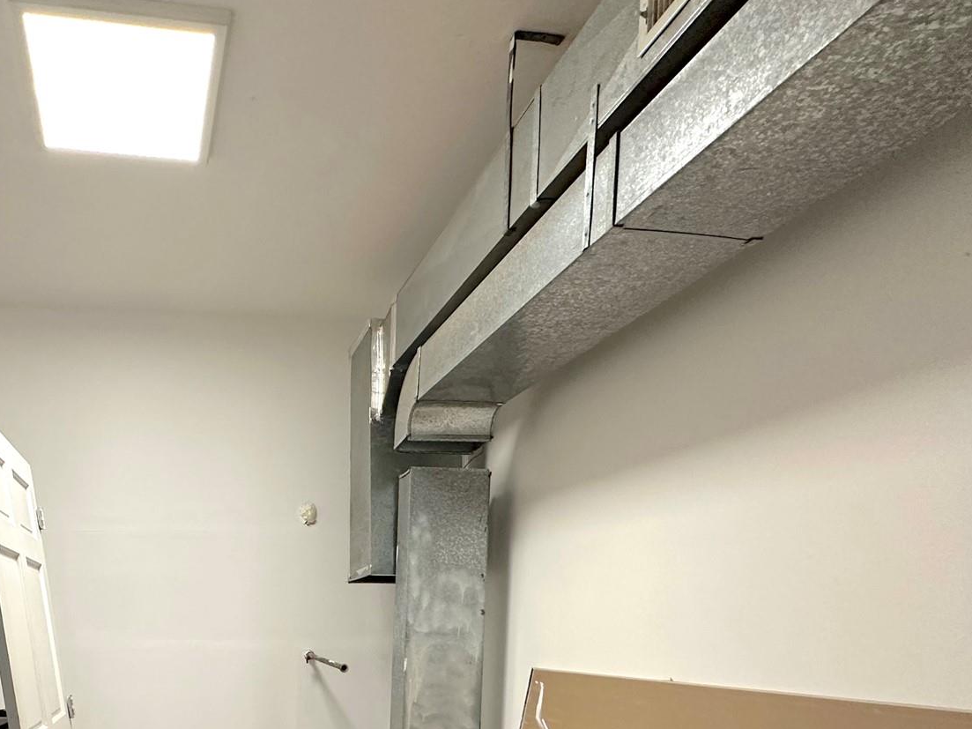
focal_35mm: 26
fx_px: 730
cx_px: 231
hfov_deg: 63.0
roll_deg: -1.4
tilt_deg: -0.7
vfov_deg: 48.4
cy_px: 633
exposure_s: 1/120
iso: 320
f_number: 2.2
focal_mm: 2.22
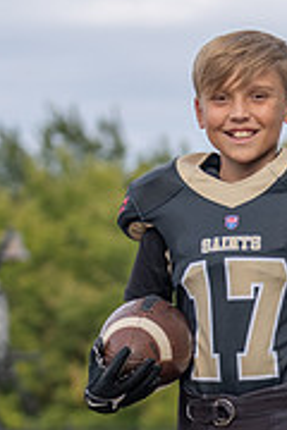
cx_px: 329
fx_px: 3360
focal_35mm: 281
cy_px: 396
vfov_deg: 7.3
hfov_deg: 4.9
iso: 100
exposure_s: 1/800
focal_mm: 72
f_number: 2.8
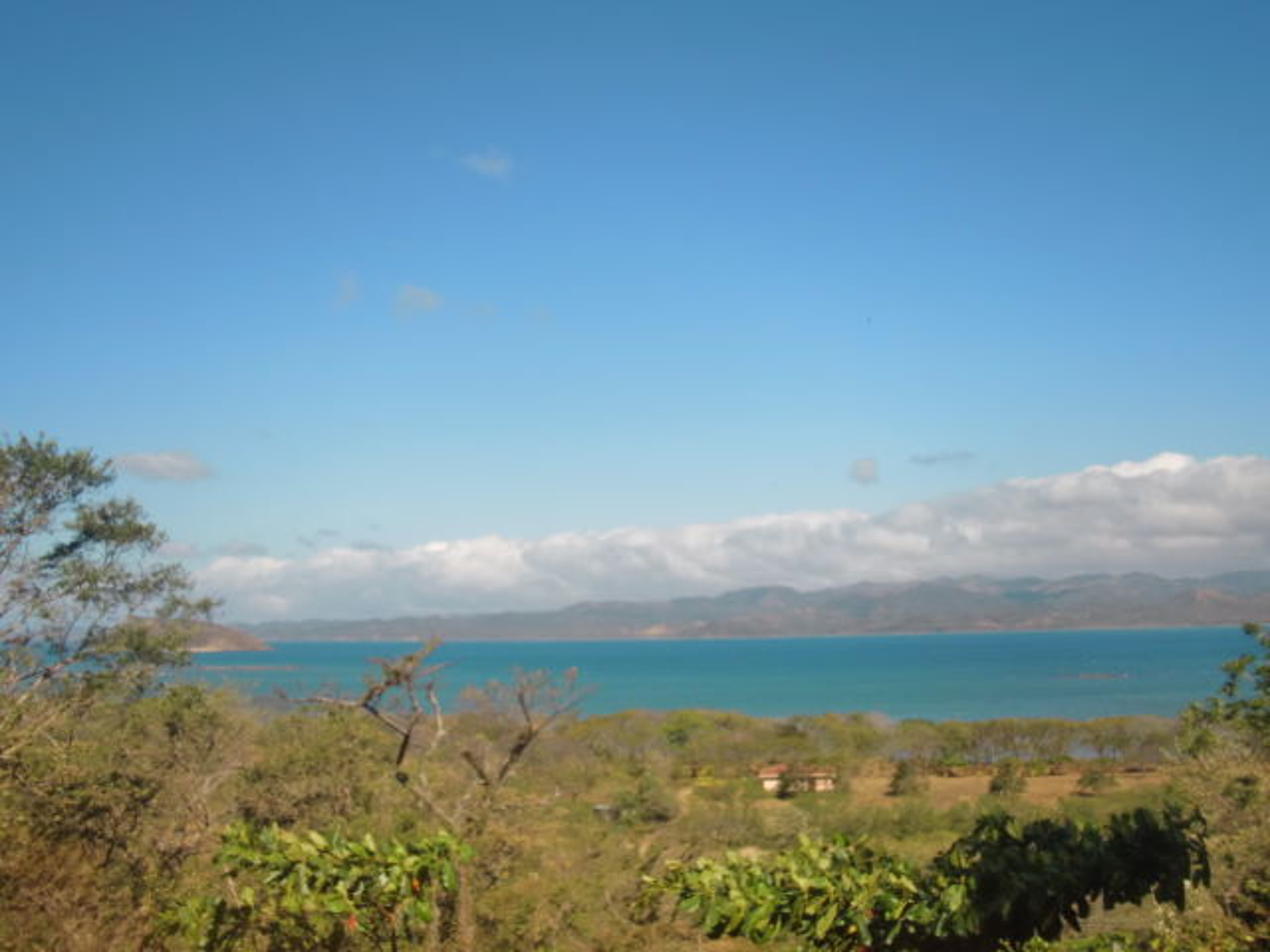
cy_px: 476
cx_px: 635
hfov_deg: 49.0
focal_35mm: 38
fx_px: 1394
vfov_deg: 37.7
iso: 64
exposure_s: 1/200
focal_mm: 6.66
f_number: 8.9
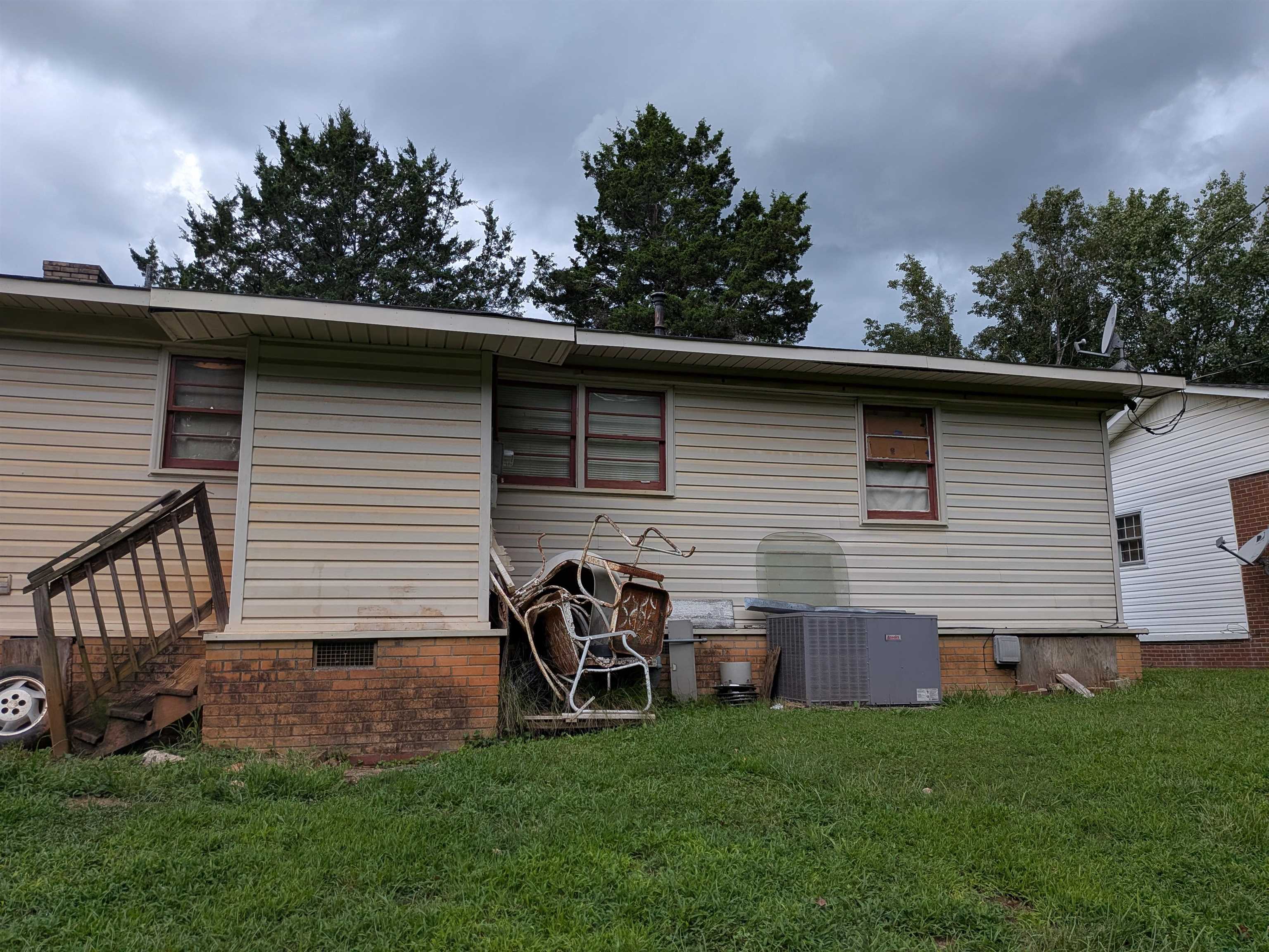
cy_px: 476
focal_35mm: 24
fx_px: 880
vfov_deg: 56.8
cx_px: 634
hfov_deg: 71.6
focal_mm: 4.53
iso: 27
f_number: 1.7
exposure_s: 1/182
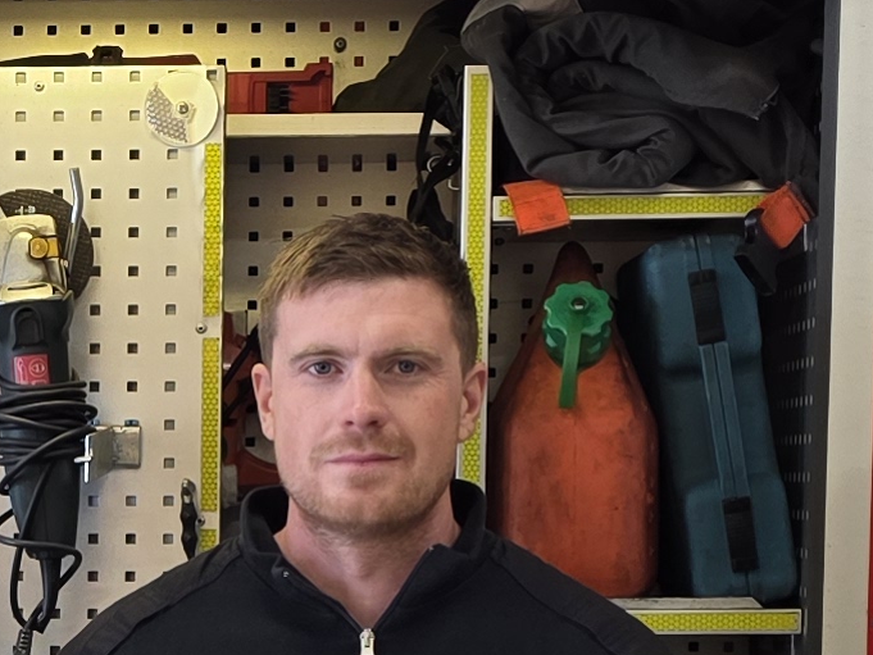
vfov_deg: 10.8
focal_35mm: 135
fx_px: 3405
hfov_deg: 14.4
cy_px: 728
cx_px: 14
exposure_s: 1/100
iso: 100
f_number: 1.7
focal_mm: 6.3
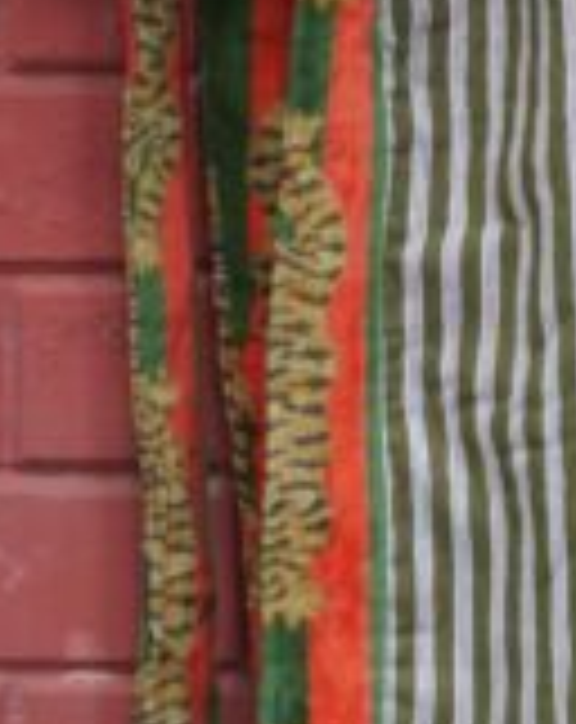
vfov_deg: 7.3
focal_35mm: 263
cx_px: 724
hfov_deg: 5.8
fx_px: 5626
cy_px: -243
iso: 500
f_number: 5
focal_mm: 50
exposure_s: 1/160
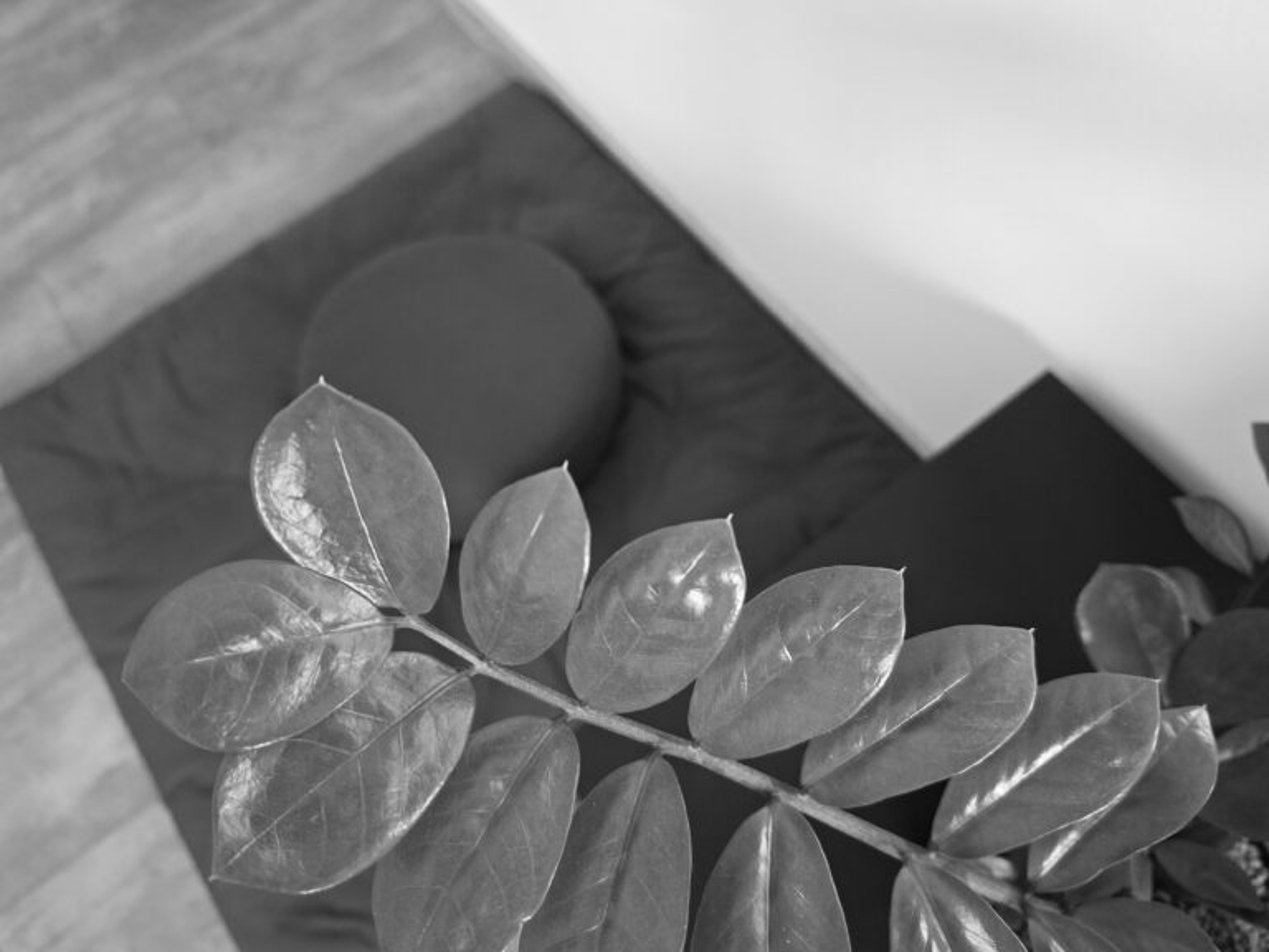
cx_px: 634
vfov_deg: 58.9
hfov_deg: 73.9
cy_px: 476
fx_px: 843
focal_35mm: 23
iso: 400
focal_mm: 5.54
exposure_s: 1/30
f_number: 1.8
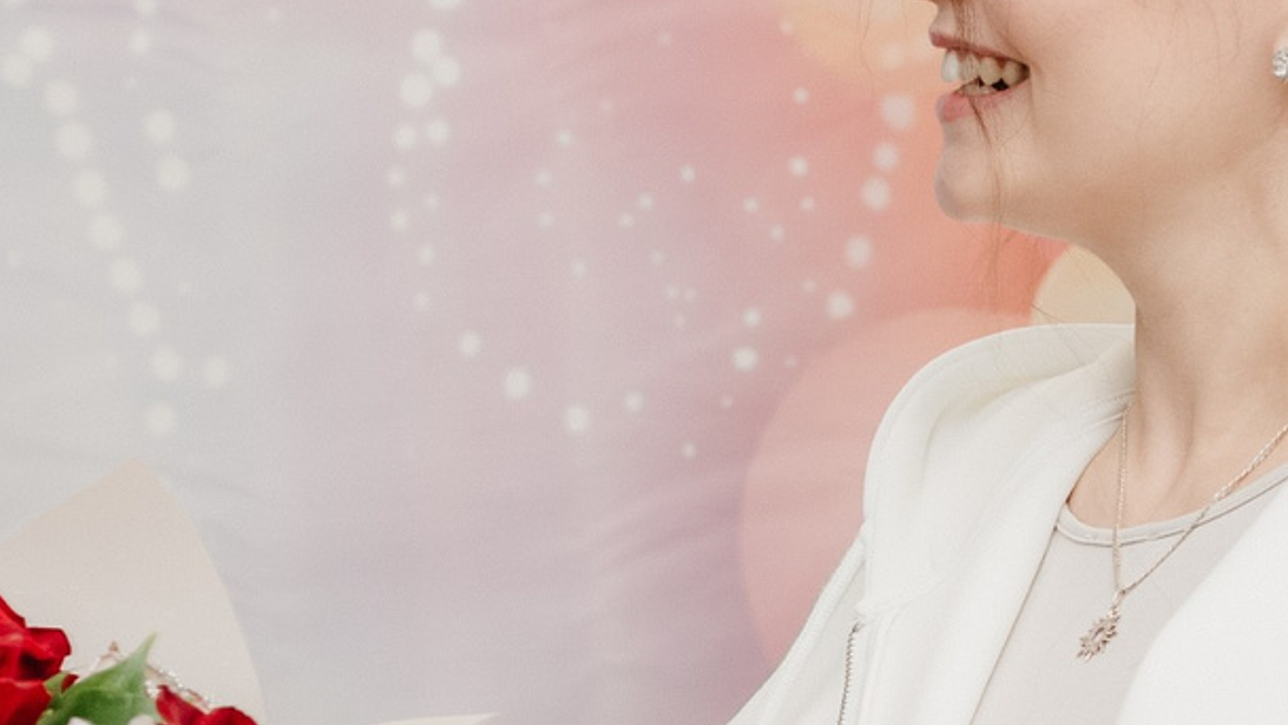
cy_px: 950
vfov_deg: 7.8
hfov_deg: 13.9
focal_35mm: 154
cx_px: 960
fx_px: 5261
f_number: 4
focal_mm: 35
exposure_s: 1/160
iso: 500
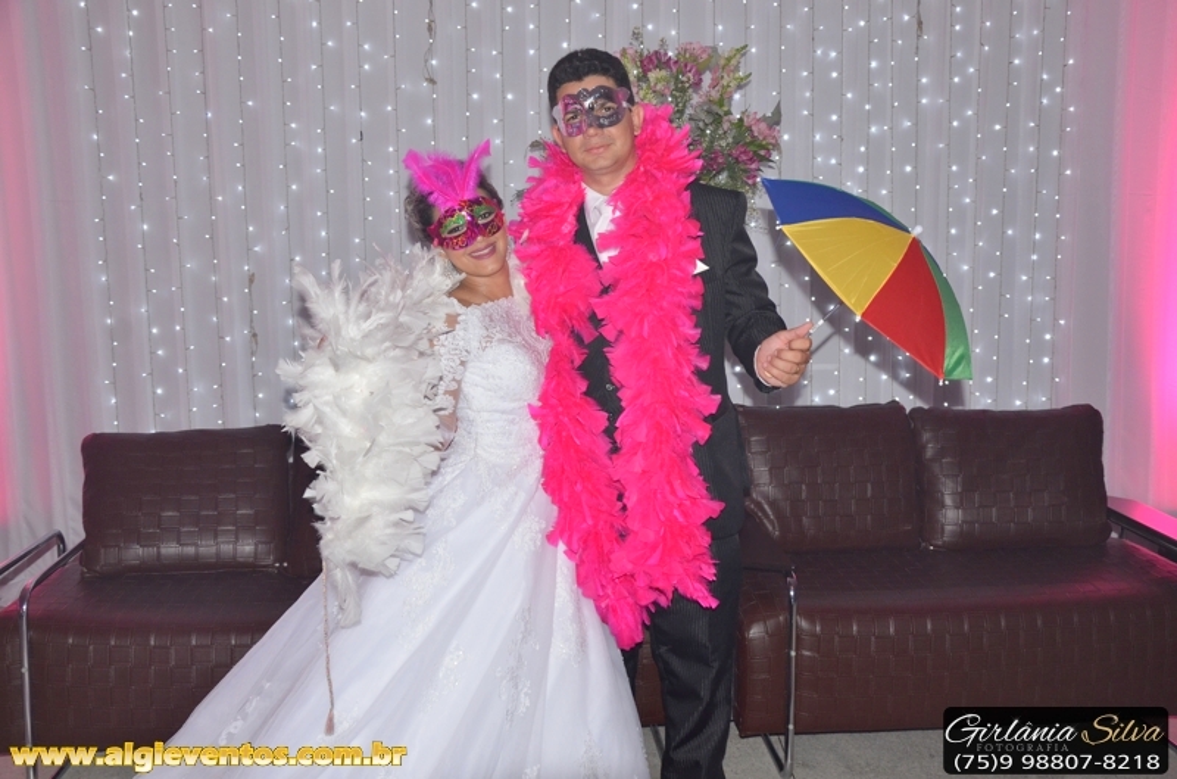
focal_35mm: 36
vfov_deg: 36.7
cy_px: 390
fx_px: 1174
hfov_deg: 53.2
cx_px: 588
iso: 640
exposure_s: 1/125
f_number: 5.6
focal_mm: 24
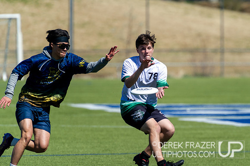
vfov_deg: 3.4
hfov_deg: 5.1
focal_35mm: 403
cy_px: 82
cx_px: 160
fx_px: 2797
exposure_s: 1/2500
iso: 200
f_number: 4
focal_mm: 270
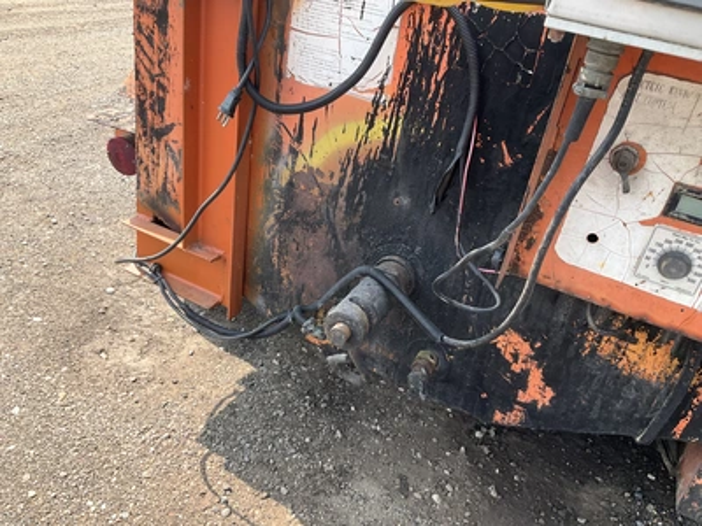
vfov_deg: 48.2
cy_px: 263
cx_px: 351
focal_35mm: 29
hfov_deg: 61.7
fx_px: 588
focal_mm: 3
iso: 25
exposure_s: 1/295
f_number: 1.8
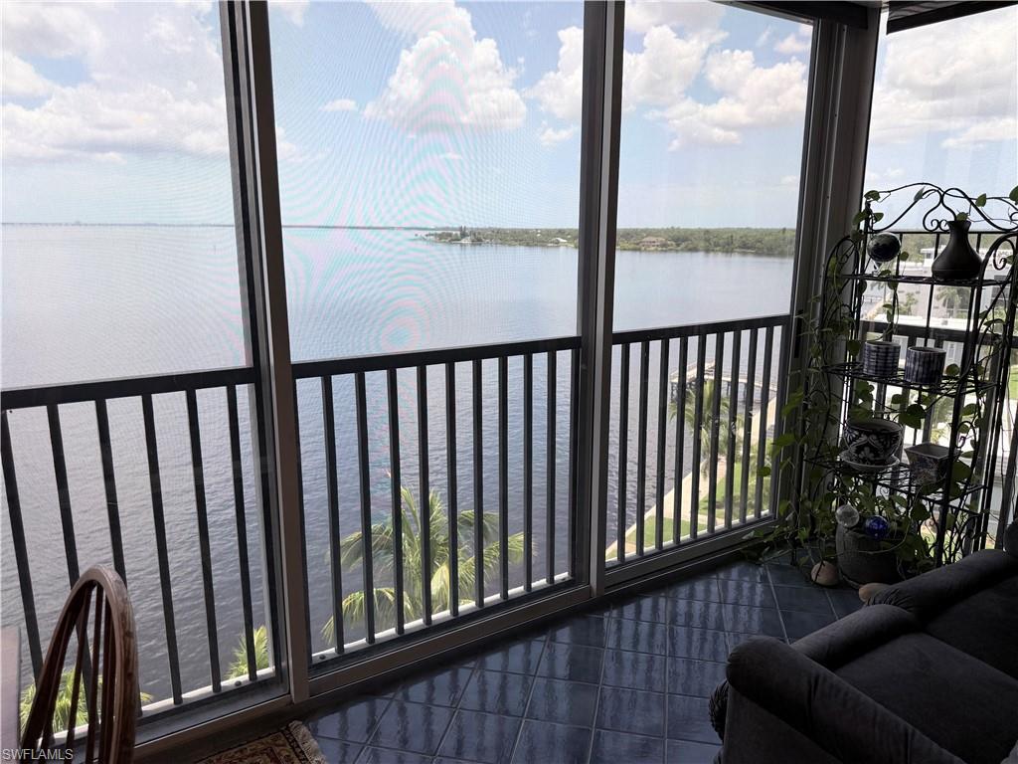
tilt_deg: -11.7
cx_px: 509
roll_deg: -1.3
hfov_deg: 71.6
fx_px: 706
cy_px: 382
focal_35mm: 24
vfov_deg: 56.8
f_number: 1.78
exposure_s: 1/295
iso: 64
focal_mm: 6.76
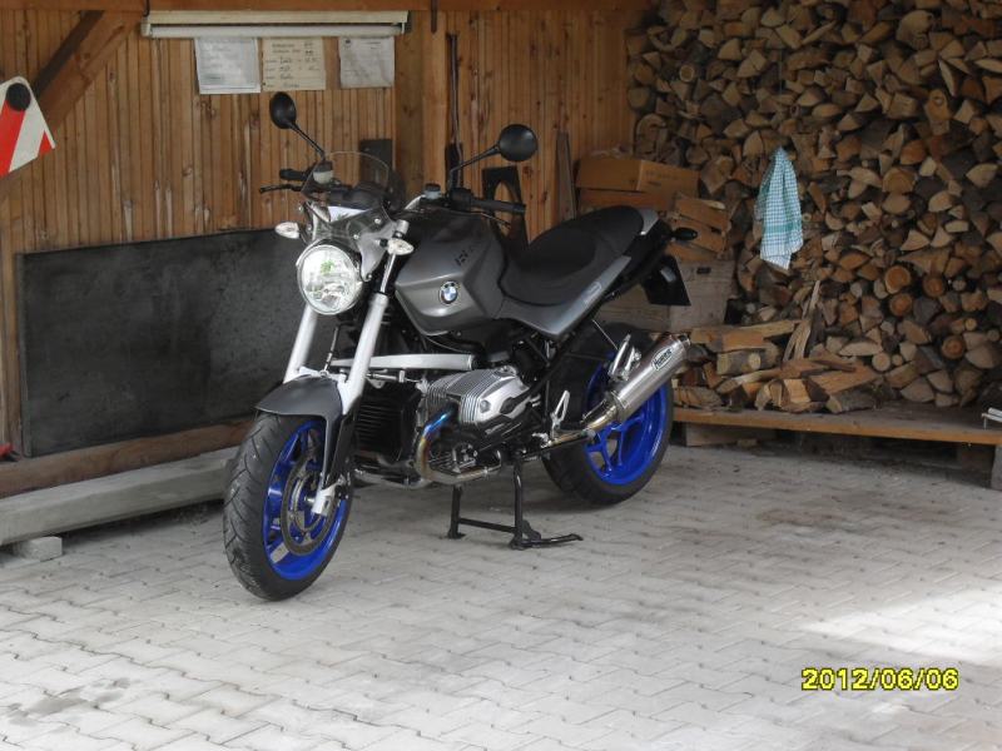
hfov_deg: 25.3
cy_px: 376
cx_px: 501
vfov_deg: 19.1
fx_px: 2229
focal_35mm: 77
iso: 100
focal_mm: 13.6
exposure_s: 1/60
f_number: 5
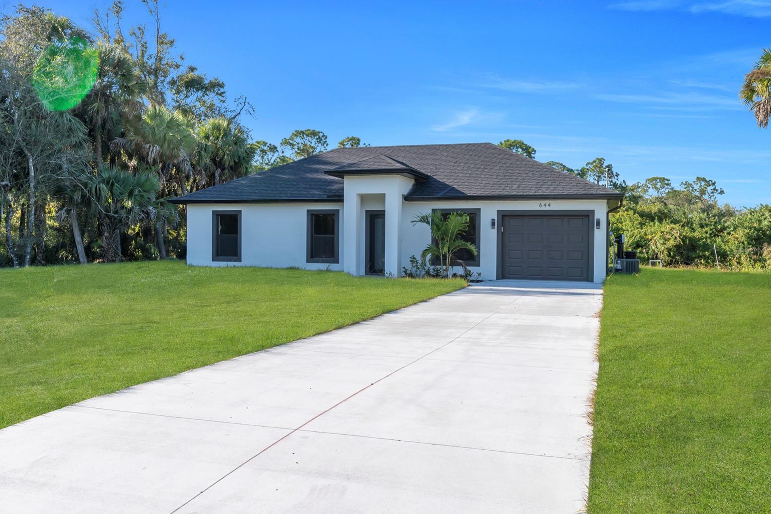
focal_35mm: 31
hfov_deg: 60.3
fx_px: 664
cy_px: 250
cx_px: 378
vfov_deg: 42.3
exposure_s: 1/250
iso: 100
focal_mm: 20
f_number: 8
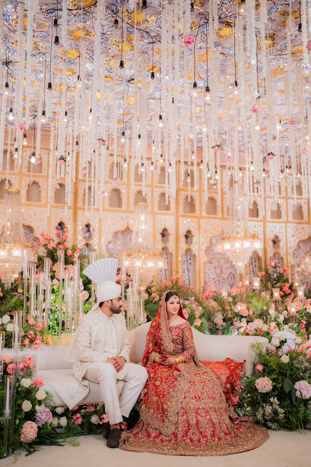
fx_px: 454
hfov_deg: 37.9
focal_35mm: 35
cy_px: 234
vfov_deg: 54.4
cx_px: 156
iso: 640
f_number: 1.4
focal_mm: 35
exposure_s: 1/160
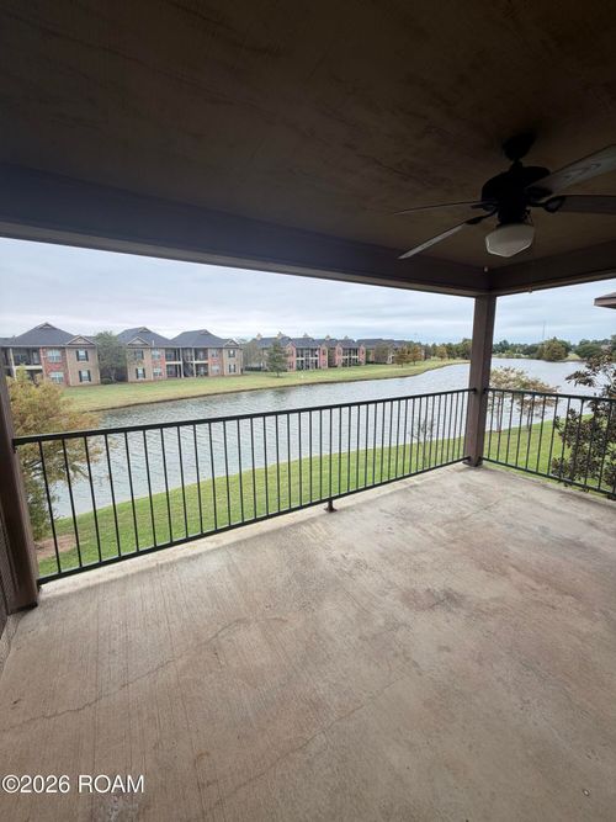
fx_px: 332
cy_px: 411
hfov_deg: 85.7
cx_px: 308
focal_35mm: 14
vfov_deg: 102.1
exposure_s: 1/163
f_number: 2.2
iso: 40
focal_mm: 2.22
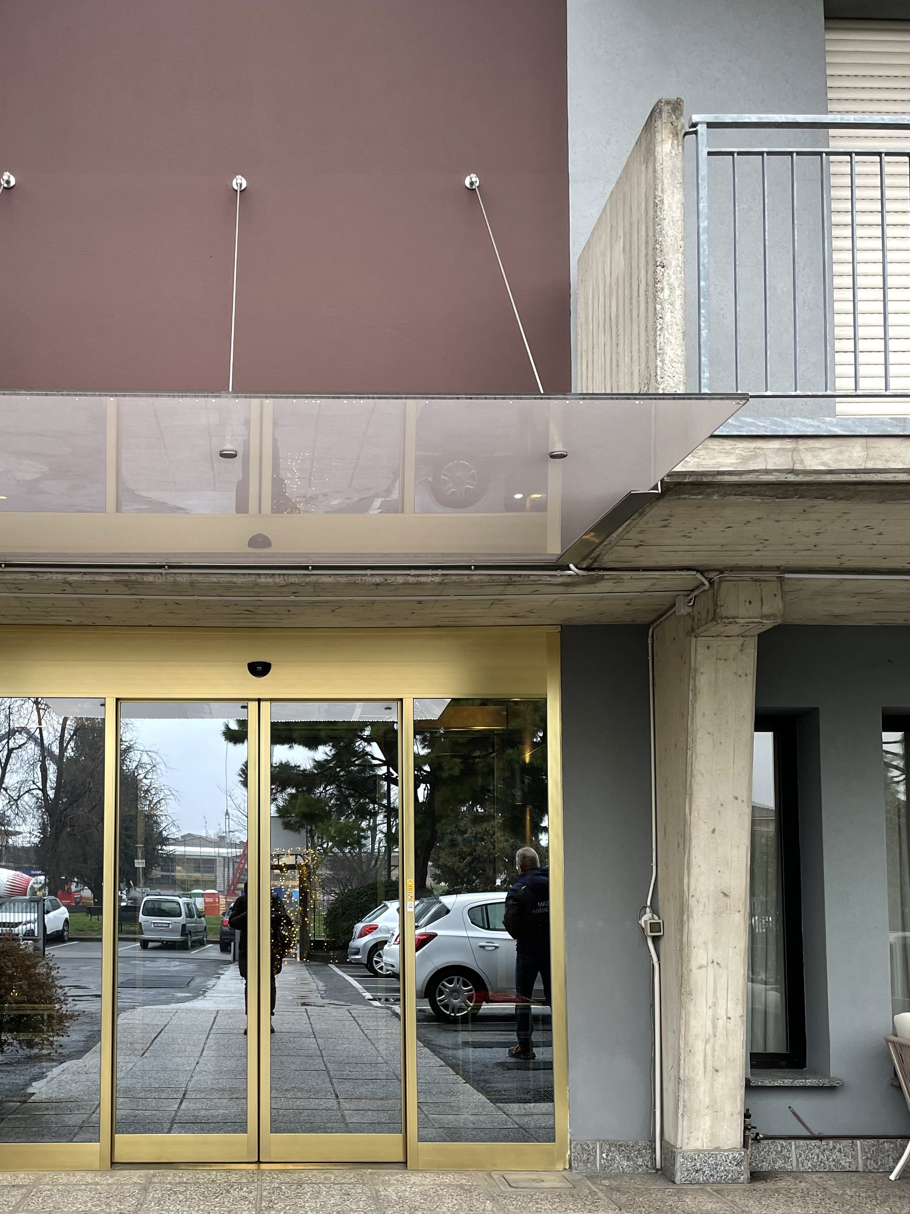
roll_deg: -2.2
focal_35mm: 38
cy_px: 811
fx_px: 1332
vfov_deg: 48.2
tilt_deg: +7.2
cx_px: 270
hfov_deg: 37.1
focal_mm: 4.2
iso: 50
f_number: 1.6
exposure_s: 1/121
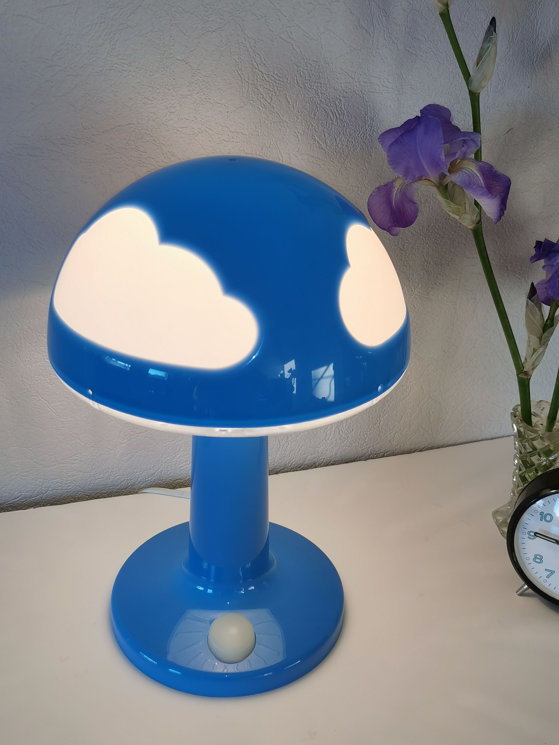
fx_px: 797
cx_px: 280
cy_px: 372
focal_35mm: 37
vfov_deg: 50.1
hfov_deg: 38.7
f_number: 1.8
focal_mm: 5.58
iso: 50
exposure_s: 1/111
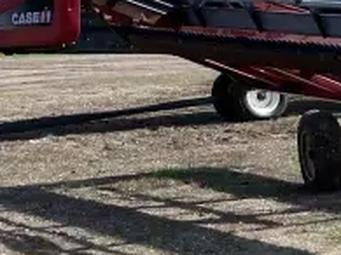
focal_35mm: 128
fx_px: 1260
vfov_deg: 11.5
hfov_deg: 12.1
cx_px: 836
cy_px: 187
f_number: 1.6
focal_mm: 5.1
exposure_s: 1/3344
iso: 32
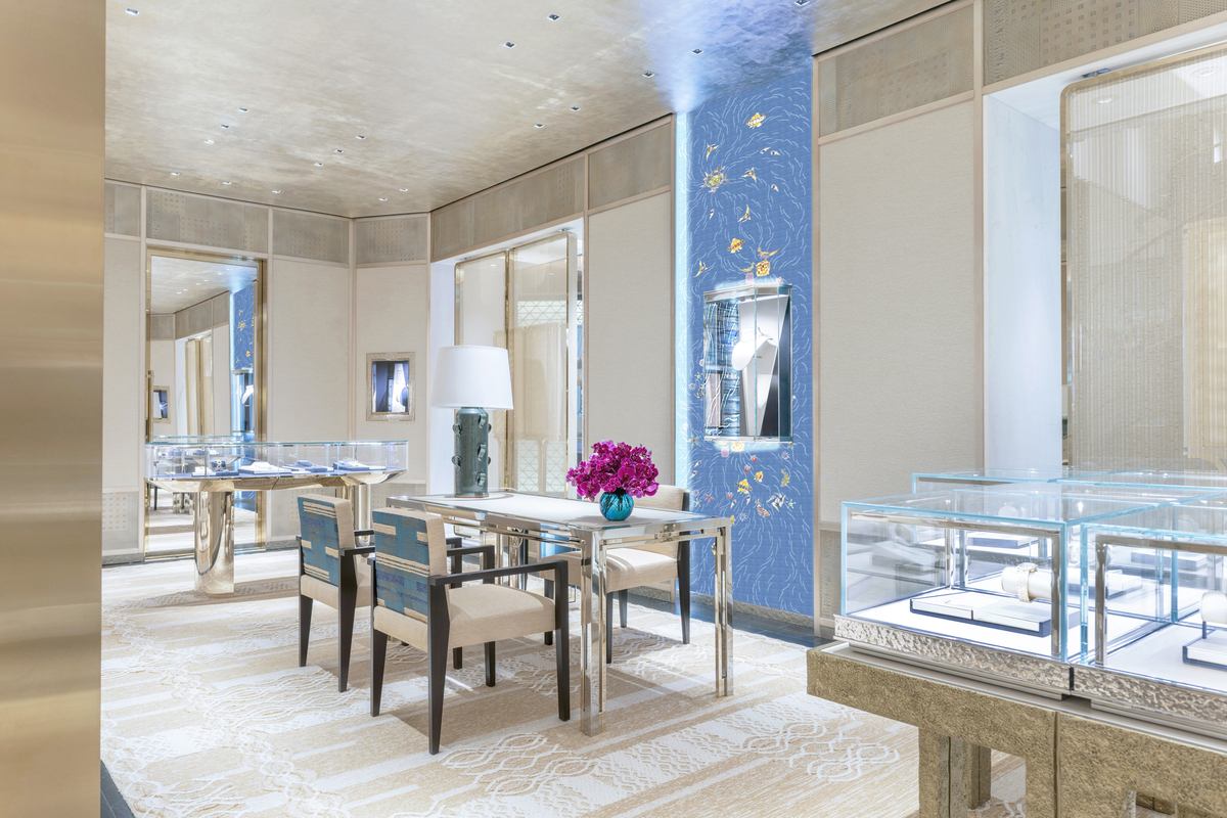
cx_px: 614
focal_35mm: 24
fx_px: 818
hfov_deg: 73.7
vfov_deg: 53.1
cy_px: 409
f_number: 10
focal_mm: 24
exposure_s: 1/2.5
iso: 31
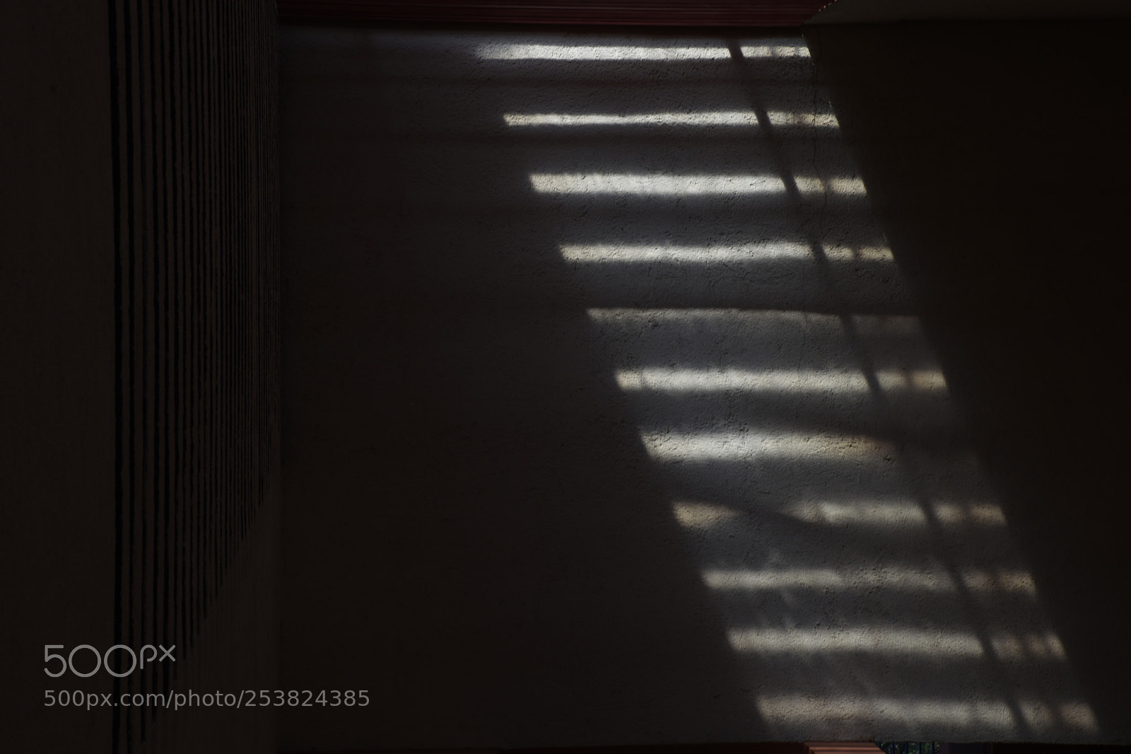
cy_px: 377
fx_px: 2261
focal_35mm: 72
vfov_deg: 18.9
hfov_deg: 28.1
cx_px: 566
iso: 100
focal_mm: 48
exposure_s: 1/30
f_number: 16
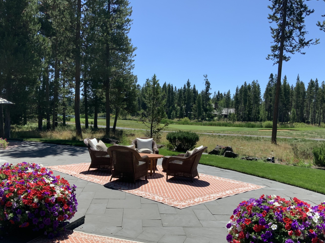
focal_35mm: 34
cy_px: 135
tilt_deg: -4.3
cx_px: 167
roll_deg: -1.9
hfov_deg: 54.0
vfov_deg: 41.7
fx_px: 319
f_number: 1.8
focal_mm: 3
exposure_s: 1/1848
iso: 16
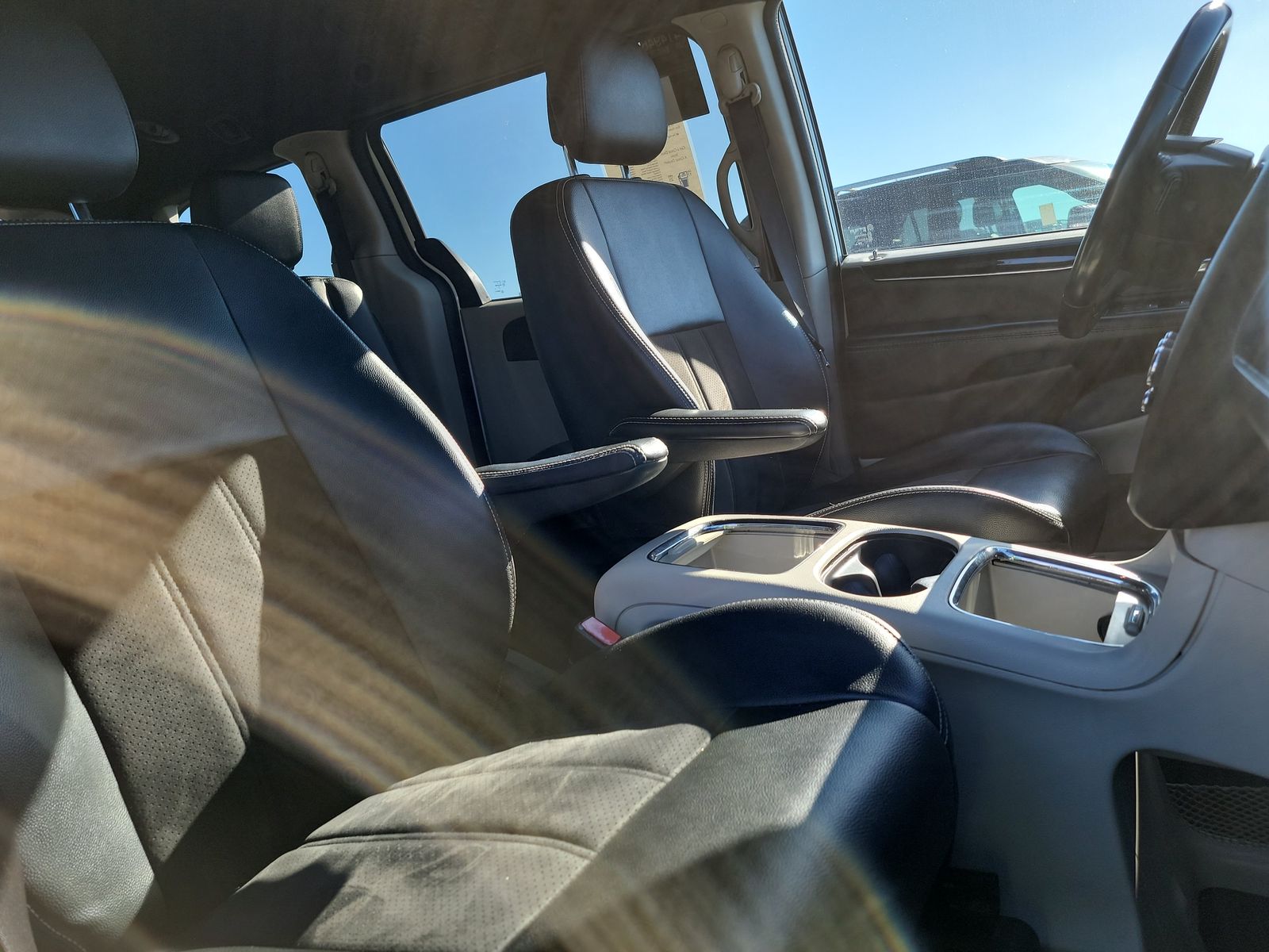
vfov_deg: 56.8
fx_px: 880
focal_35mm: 24
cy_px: 476
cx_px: 634
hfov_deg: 71.6
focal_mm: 6.7
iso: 50
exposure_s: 1/127
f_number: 1.8
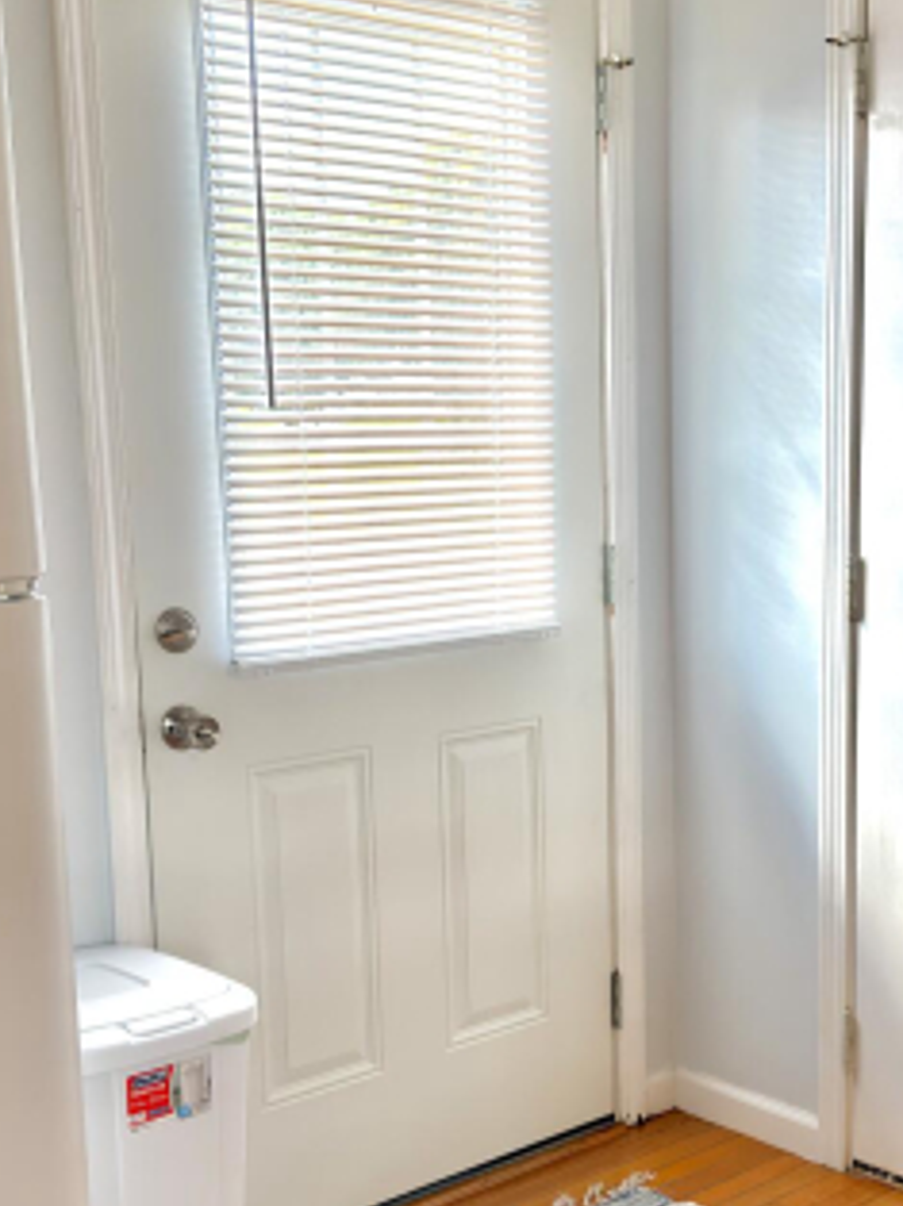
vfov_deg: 37.3
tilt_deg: -10.6
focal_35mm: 51
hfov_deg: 28.2
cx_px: 653
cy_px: 743
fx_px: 1776
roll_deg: +0.4
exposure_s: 1/226
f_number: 1.78
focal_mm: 6.76
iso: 160
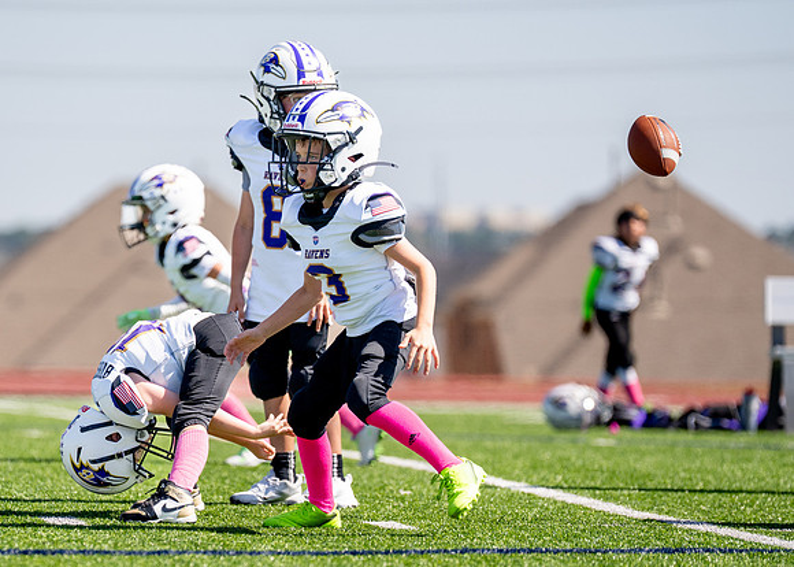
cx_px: 210
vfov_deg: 4.9
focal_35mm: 297
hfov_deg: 6.8
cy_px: 382
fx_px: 6687
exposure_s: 1/5000
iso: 250
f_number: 2.8
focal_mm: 200
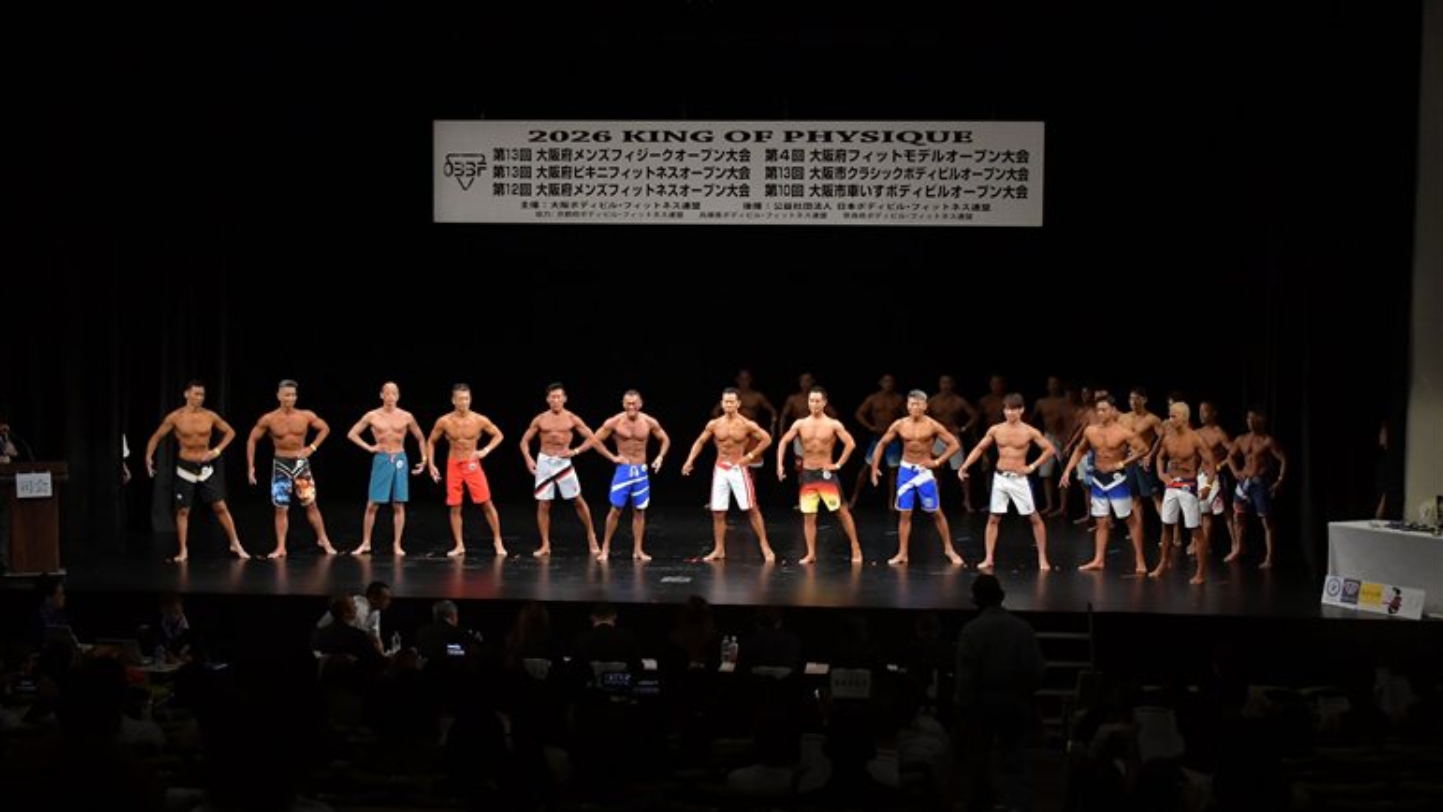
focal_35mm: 60
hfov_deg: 34.9
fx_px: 2296
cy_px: 438
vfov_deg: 20.1
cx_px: 720
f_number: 5.6
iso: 3200
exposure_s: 1/400
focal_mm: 38
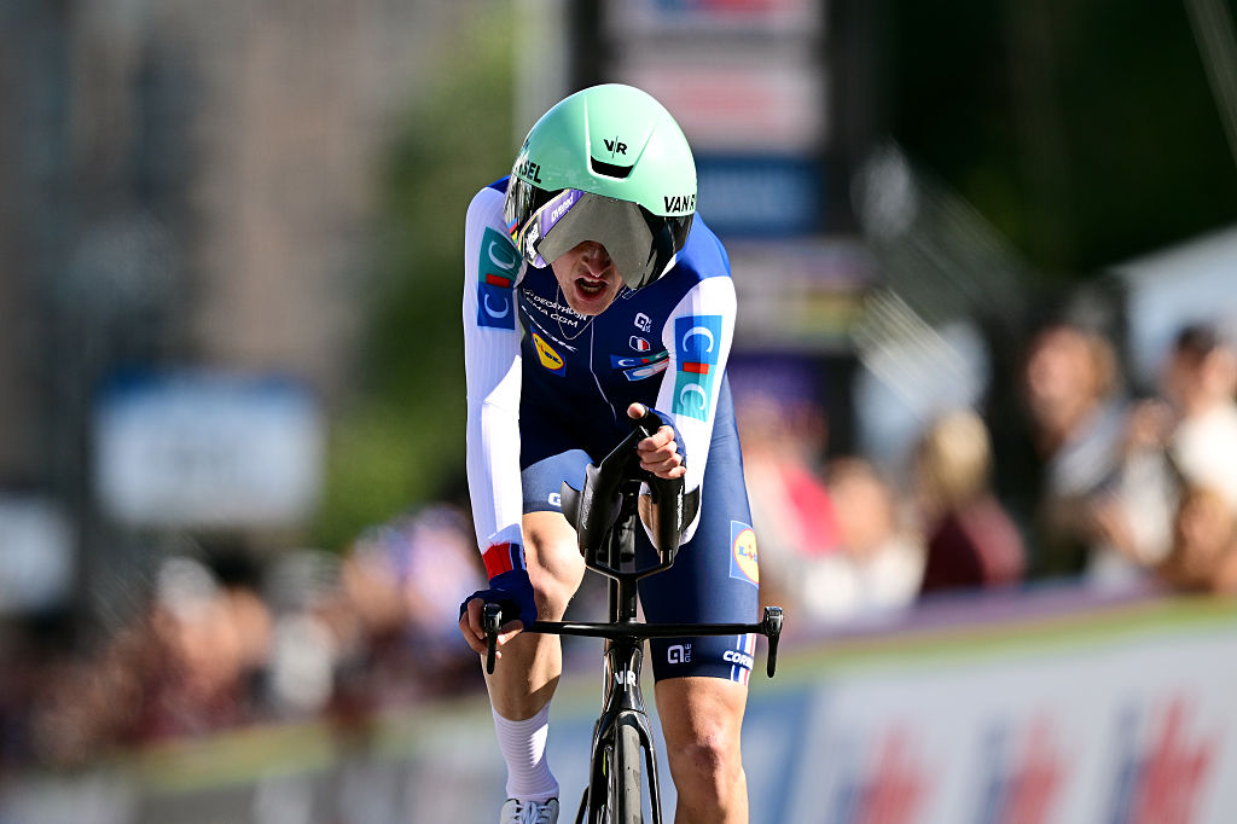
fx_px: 20609
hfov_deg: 3.4
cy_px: 412
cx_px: 618
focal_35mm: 600
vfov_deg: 2.3
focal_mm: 400
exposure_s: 1/3200
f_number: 2.8
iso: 250
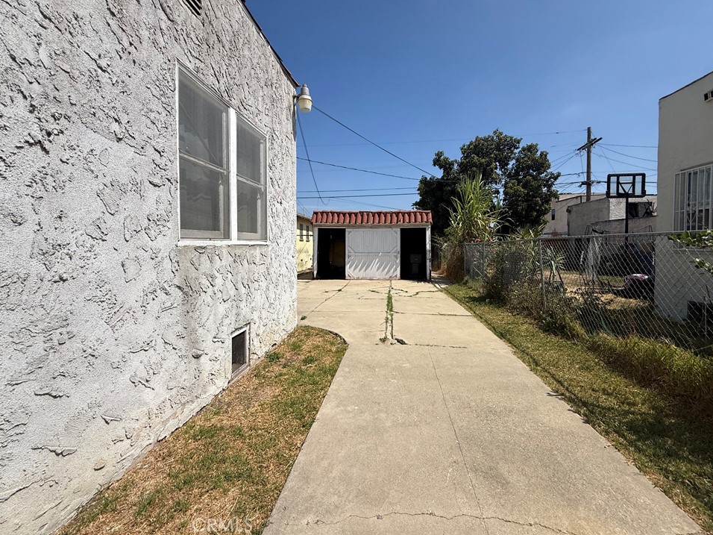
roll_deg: +0.6
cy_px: 249
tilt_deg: -2.8
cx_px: 365
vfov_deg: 81.6
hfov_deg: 98.2
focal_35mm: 15
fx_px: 309
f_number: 2.2
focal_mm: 2.22
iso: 50
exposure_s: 1/3663
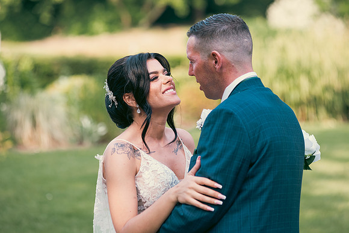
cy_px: 116
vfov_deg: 9.5
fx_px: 1406
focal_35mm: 145
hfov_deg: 14.2
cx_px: 174
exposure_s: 1/200
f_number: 3.5
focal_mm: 145
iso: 100
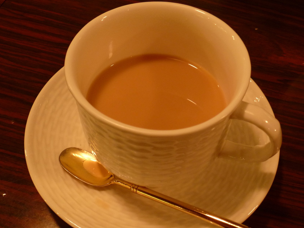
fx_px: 378
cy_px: 116
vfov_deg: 33.6
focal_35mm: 43
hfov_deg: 43.8
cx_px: 164
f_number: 3.5
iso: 200
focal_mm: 6.3
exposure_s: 1/8
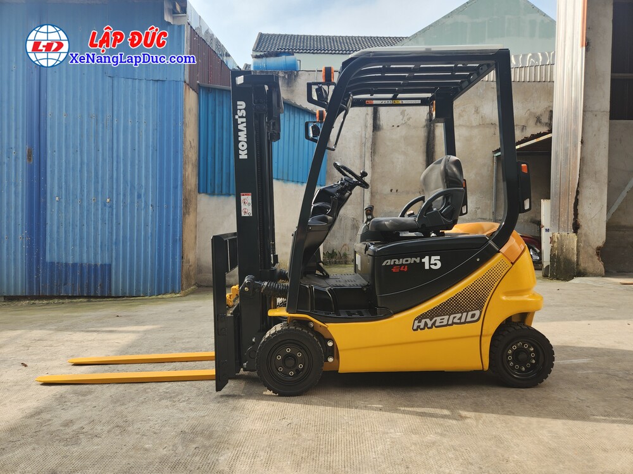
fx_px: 421
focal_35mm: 23
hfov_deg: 73.9
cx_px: 316
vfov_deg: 58.9
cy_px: 237
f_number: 1.8
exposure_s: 1/547
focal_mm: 5.4
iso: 20
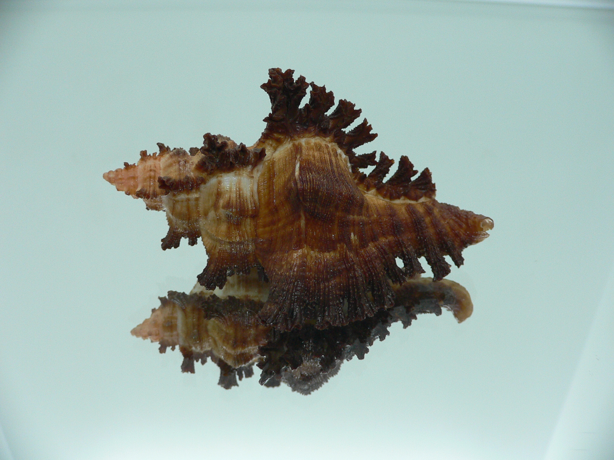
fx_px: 621
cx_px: 307
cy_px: 230
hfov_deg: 52.6
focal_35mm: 35
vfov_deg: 40.7
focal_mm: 4.6
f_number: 2.8
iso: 150
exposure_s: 1/60
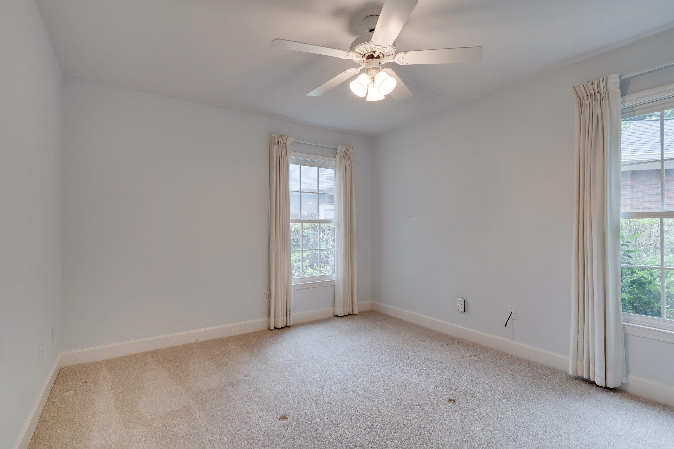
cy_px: 224
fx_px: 318
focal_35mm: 17
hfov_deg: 93.3
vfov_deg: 70.4
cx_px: 337
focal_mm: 17
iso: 100
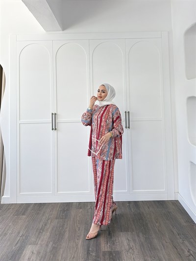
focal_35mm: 24
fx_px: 181
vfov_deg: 71.6
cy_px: 130
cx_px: 98
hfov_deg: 56.8
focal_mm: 6.76
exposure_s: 1/1091
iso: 250
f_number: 1.78
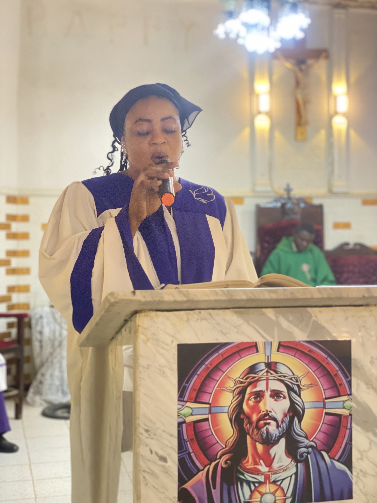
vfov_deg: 36.8
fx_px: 755
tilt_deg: -0.5
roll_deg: -0.3
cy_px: 252
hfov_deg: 28.0
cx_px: 188
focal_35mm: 52
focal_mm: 6
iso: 200
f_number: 2
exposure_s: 1/39
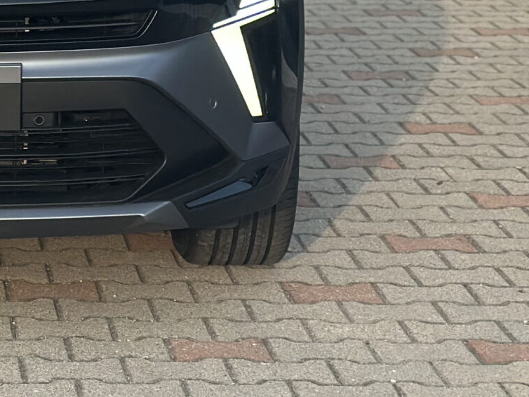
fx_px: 2490
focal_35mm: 163
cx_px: -91
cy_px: -119
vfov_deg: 9.0
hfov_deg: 11.9
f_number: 1.78
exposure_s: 1/2304
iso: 100
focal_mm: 6.86
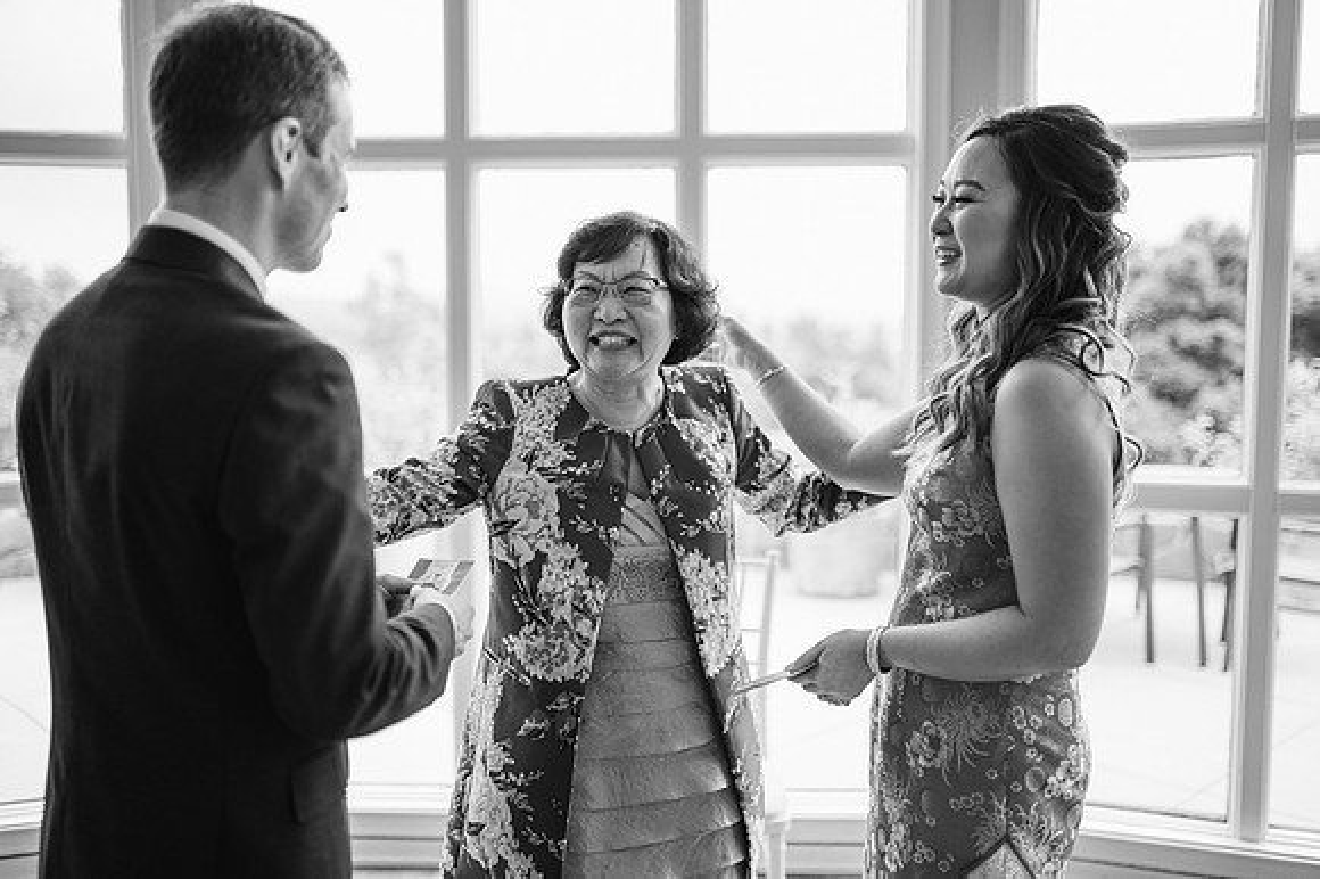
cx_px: 660
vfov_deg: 37.8
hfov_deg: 54.5
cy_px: 440
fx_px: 1283
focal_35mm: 35
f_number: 1.4
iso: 100
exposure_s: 1/1000
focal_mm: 35
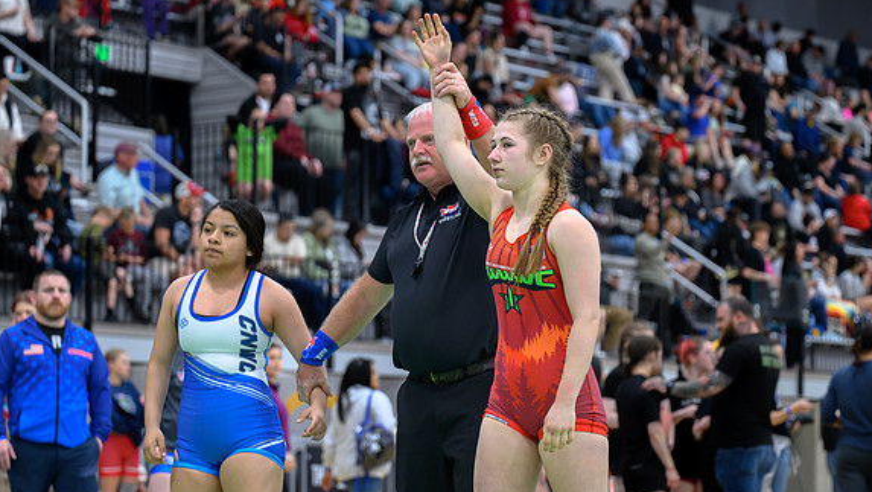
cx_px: 494
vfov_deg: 10.7
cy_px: 266
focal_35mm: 113
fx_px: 2614
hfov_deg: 18.9
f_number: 2.8
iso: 2200
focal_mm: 73
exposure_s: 1/640
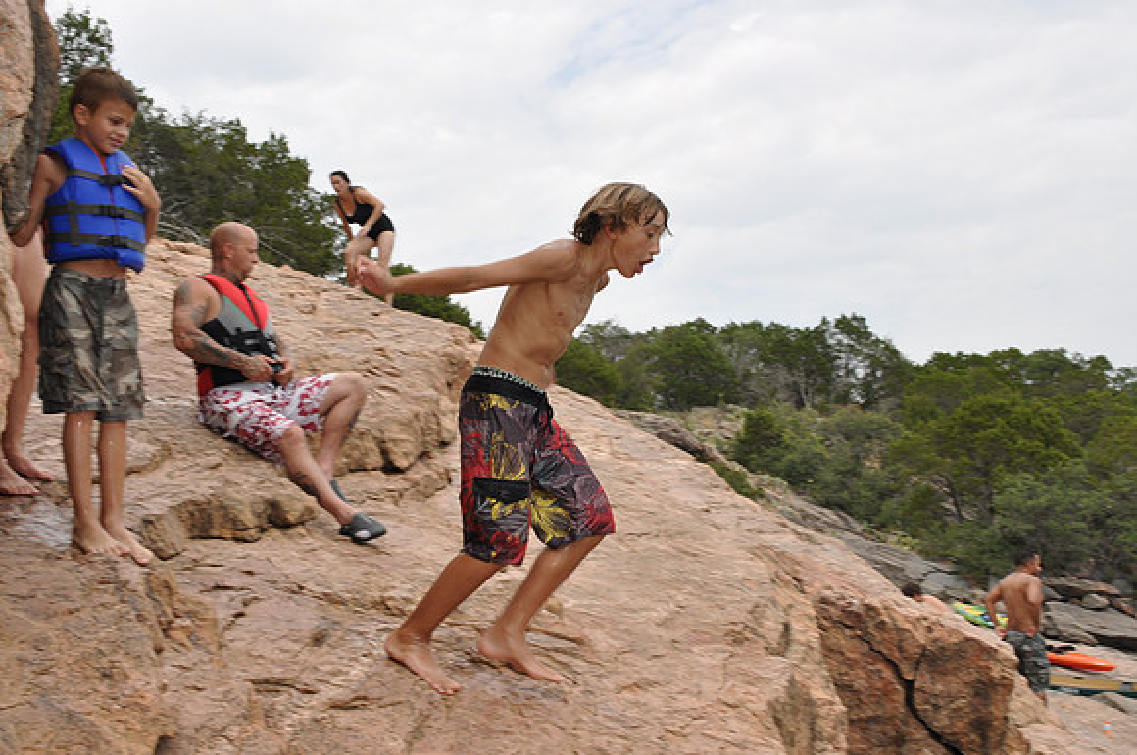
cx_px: 568
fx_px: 1372
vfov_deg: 30.8
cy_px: 378
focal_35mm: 44
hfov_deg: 45.0
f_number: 11
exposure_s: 1/200
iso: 200
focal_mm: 29
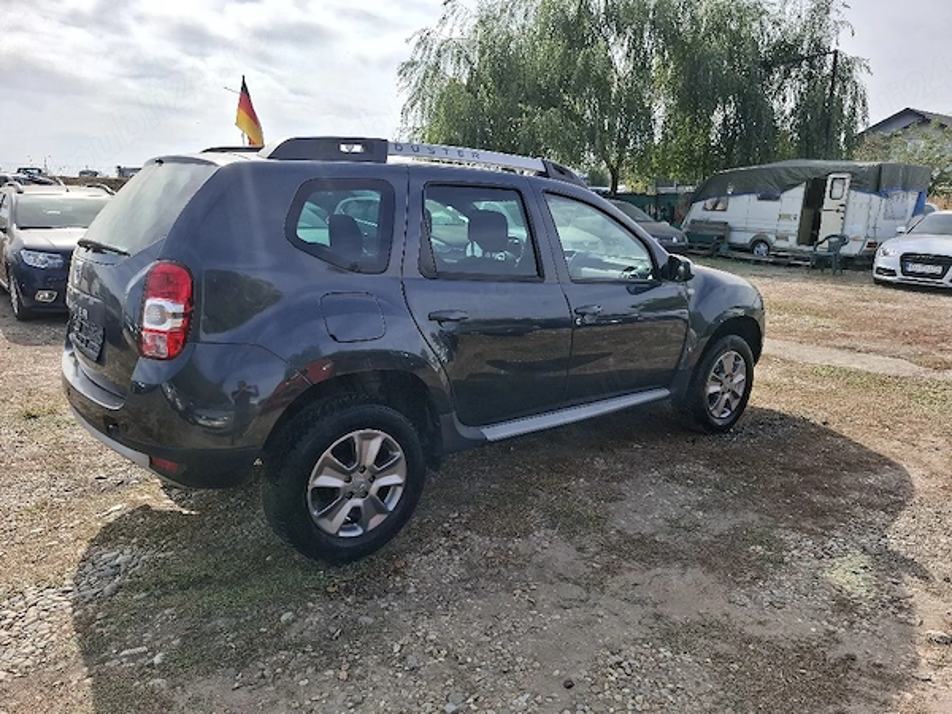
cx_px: 476
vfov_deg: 58.9
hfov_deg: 73.9
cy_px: 357
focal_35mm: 23
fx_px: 633
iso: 50
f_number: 1.8
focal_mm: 5.54
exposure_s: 1/1429
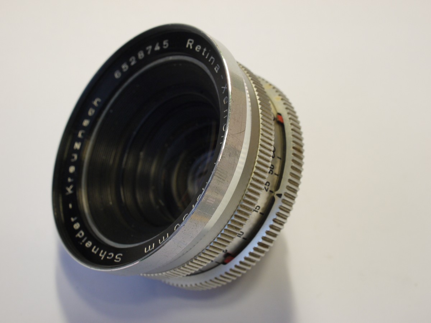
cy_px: 162
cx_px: 216
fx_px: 747
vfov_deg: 24.4
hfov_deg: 32.2
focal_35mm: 60
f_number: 9
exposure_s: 1/13
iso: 400
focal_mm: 30
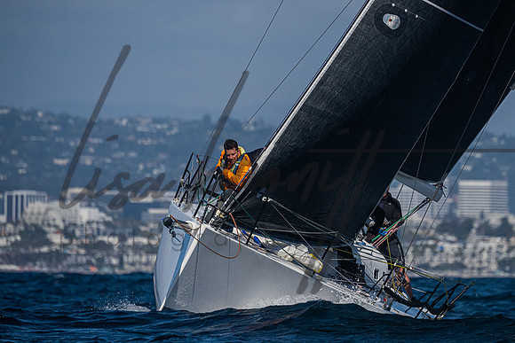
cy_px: 148
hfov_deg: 3.8
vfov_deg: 2.5
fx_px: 7837
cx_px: 337
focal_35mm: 548
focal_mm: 400
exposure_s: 1/8000
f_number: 6.3
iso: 400
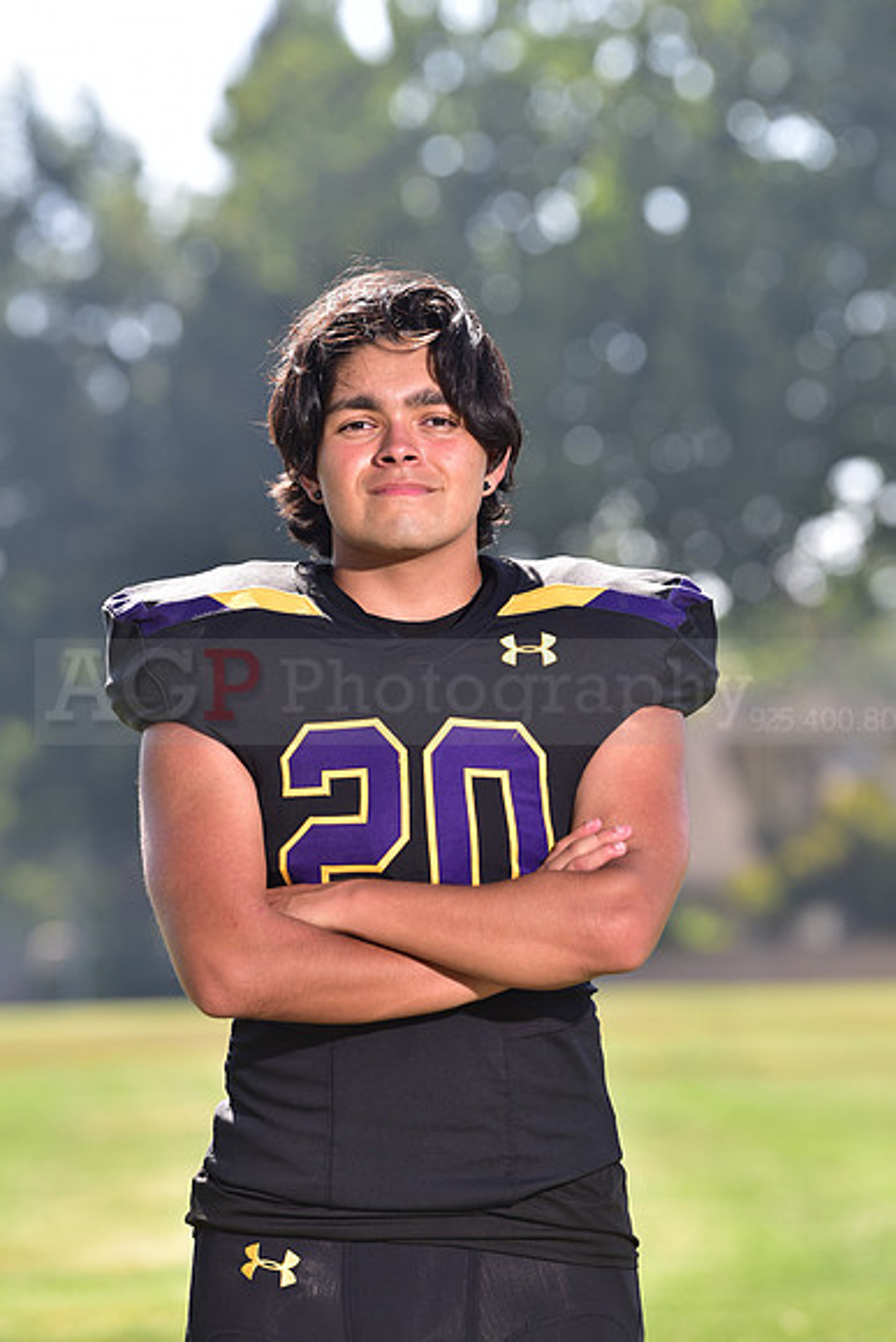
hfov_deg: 7.4
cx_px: 448
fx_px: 6902
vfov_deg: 11.1
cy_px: 671
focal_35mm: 185
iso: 100
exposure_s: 1/250
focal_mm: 185
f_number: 5
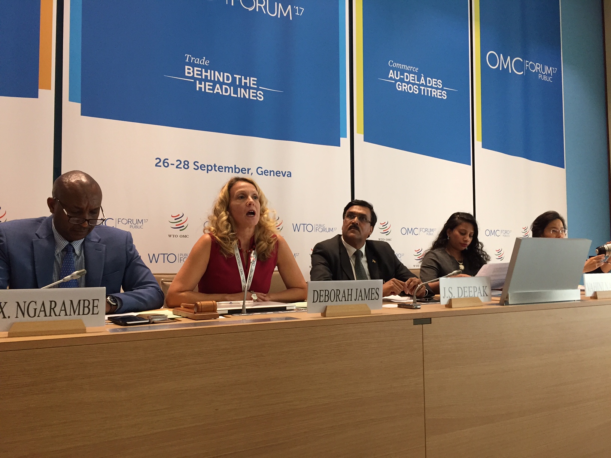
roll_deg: -0.7
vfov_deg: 48.2
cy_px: 229
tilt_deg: +1.1
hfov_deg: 61.7
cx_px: 306
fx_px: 512
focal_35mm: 29
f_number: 2.2
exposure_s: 1/33
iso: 64
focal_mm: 4.15
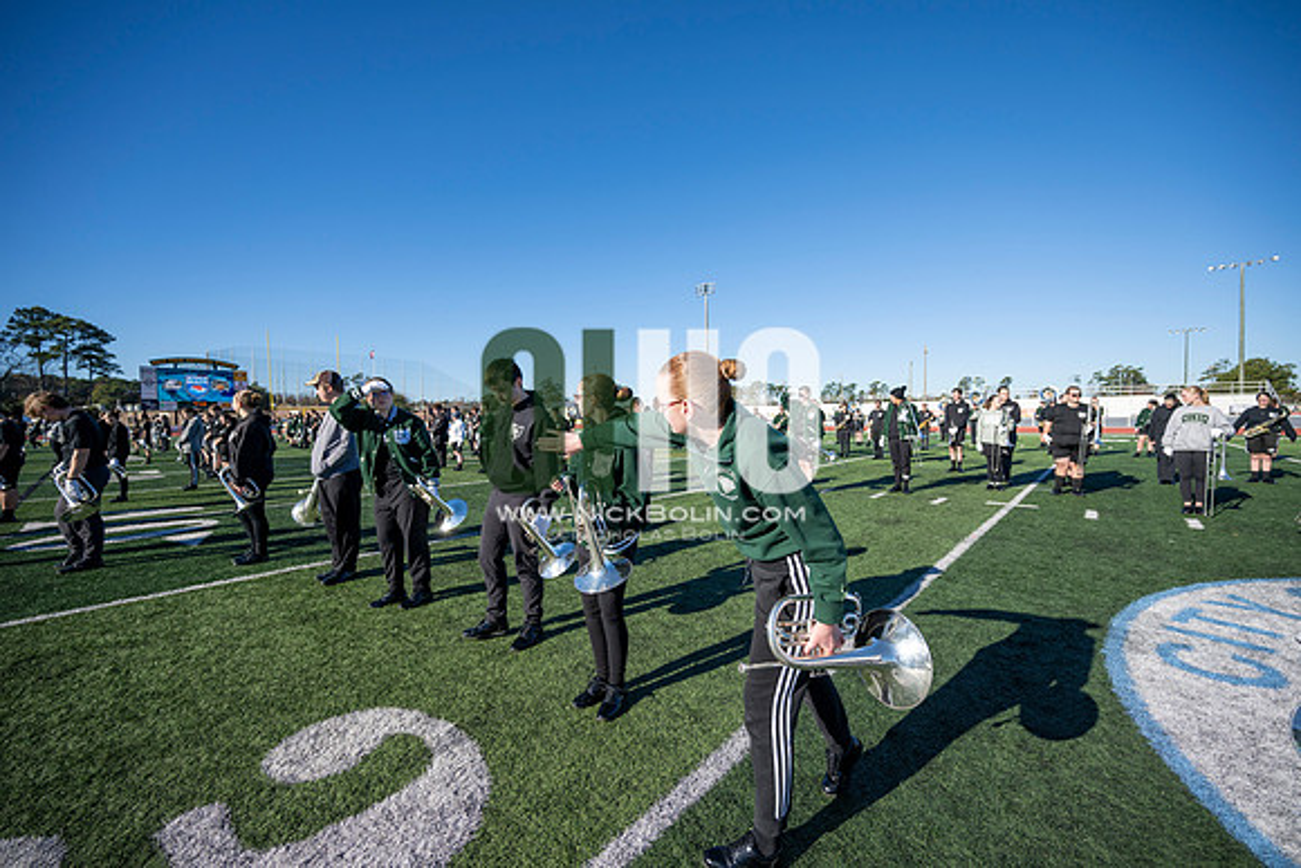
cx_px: 650
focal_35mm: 14
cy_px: 434
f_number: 4
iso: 160
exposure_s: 1/2000
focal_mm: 14
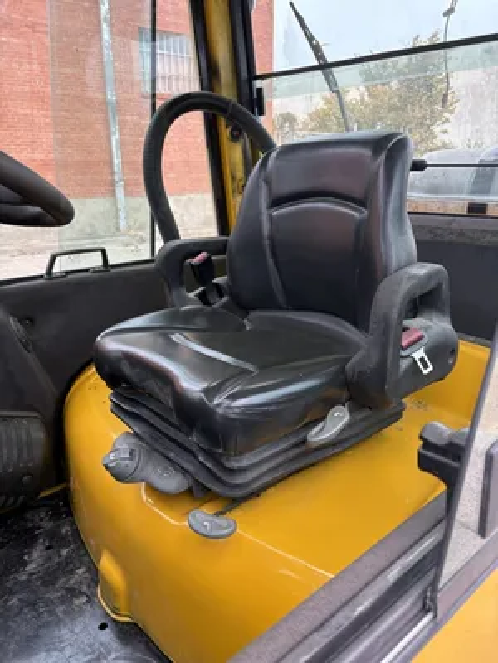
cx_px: 249
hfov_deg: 53.1
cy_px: 332
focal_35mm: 26
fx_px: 499
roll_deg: +0.5
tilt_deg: -17.9
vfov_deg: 67.3
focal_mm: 5.96
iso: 50
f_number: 1.6
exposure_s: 1/188
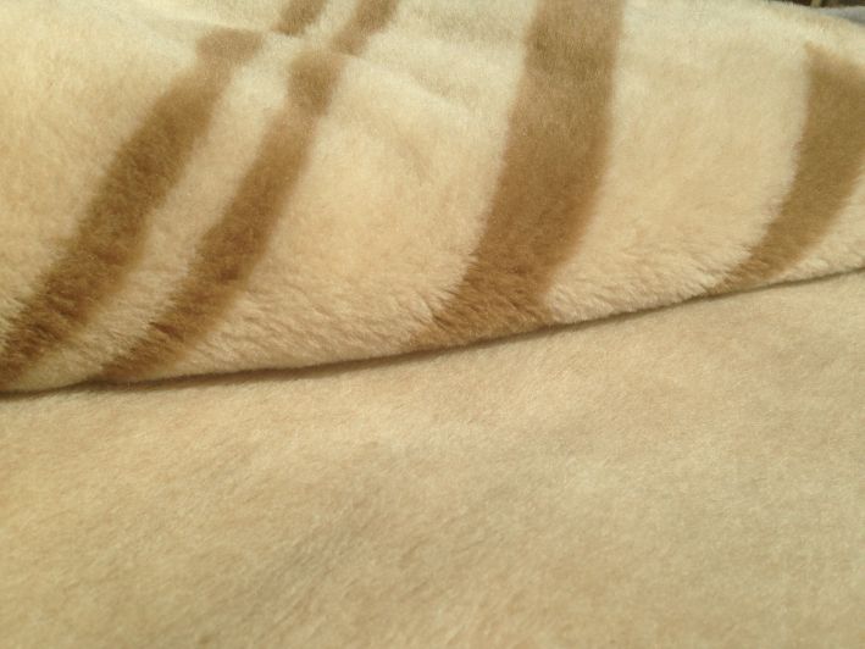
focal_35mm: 33
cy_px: 324
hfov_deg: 55.3
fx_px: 825
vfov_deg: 43.0
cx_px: 432
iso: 50
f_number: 2.4
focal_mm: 4.13
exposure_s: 1/2169
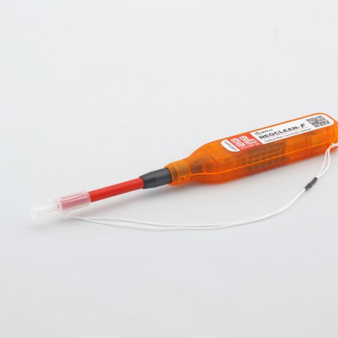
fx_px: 1311
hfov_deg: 14.7
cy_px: 158
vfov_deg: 14.7
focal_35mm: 119
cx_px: 203
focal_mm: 55
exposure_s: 5
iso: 100
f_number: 22
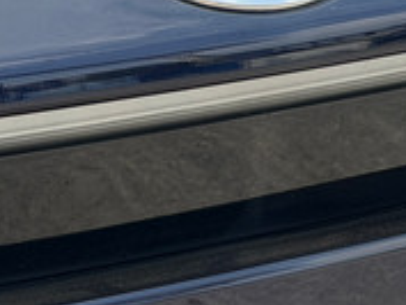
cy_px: 369
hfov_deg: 8.7
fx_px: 2676
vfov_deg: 6.5
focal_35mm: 228
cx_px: 117
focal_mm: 6.76
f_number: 1.78
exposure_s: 1/1377
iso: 64
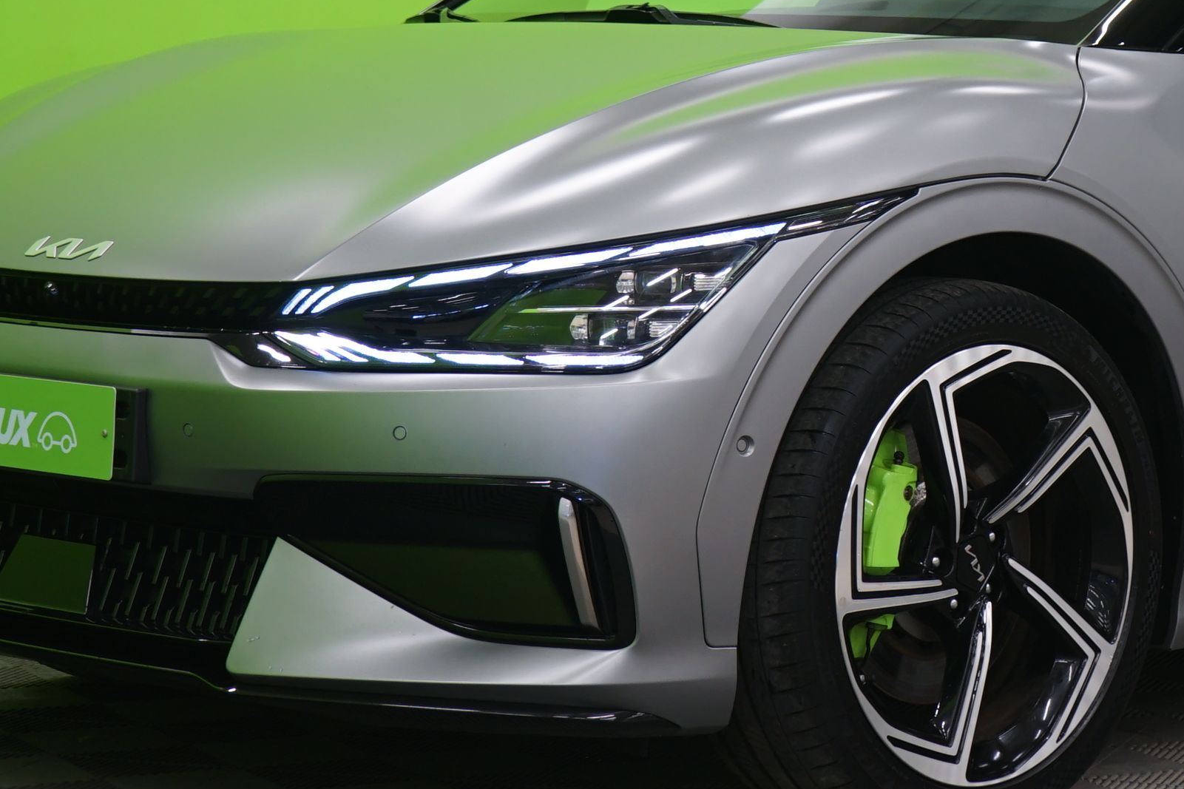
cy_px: 90
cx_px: 1006
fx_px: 3880
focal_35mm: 118
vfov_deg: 11.5
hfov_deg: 17.2
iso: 400
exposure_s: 1/8
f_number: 5
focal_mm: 48
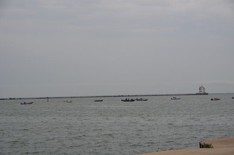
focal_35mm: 69
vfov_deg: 19.6
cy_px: 78
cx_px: 117
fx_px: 448
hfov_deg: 29.3
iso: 220
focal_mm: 46
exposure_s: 1/125
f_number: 5.6
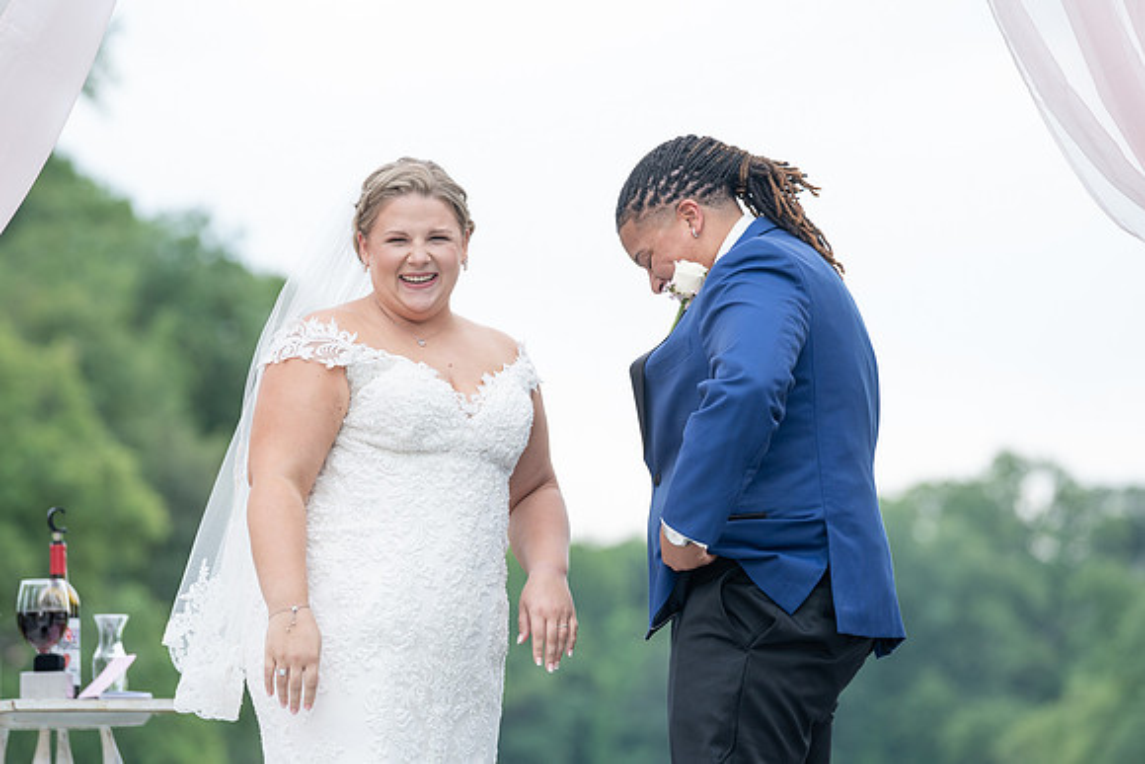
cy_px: 399
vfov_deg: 7.3
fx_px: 5995
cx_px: 576
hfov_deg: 10.9
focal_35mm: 188
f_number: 4
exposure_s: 1/200
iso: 160
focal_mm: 167
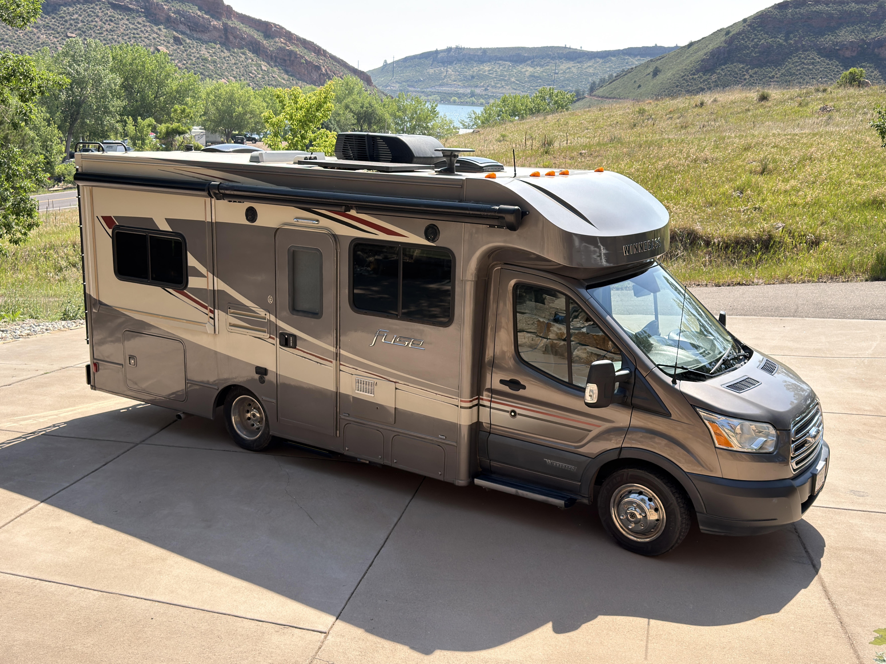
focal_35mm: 36
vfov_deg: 39.6
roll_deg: -1.6
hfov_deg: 51.4
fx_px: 921
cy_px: 332
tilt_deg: -13.9
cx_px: 443
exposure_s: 1/1368
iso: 80
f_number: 1.78
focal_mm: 6.76
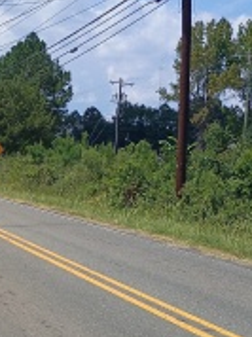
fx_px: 846
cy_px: 219
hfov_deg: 16.4
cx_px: -36
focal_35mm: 87
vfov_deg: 22.5
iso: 105
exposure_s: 1/1634
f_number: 1.8
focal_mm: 4.27
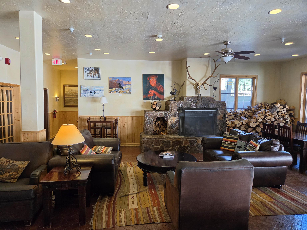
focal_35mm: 23
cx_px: 154
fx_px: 204
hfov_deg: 73.9
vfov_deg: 58.9
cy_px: 115
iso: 400
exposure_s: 1/120
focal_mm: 5.4
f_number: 1.8
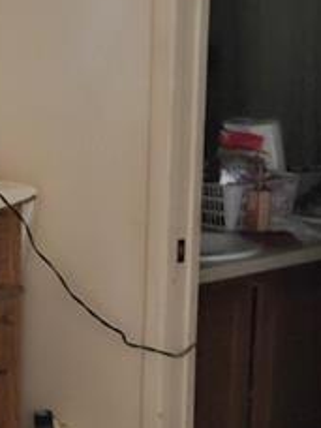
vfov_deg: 16.1
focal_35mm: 121
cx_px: -54
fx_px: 1496
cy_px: 375
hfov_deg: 12.0
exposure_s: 1/8
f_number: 1.8
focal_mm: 5.4
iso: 1600
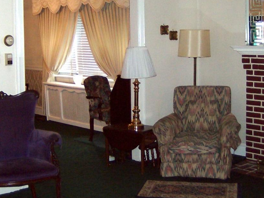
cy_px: 64
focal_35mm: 63
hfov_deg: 30.7
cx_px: 124
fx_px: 480
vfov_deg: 23.2
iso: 200
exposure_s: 1/60
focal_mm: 6
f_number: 2.8
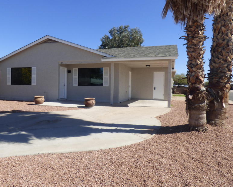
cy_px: 89
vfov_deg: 54.9
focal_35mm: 26
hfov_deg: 65.6
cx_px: 96
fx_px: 179
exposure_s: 1/1600
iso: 100
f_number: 2.8
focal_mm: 3.58
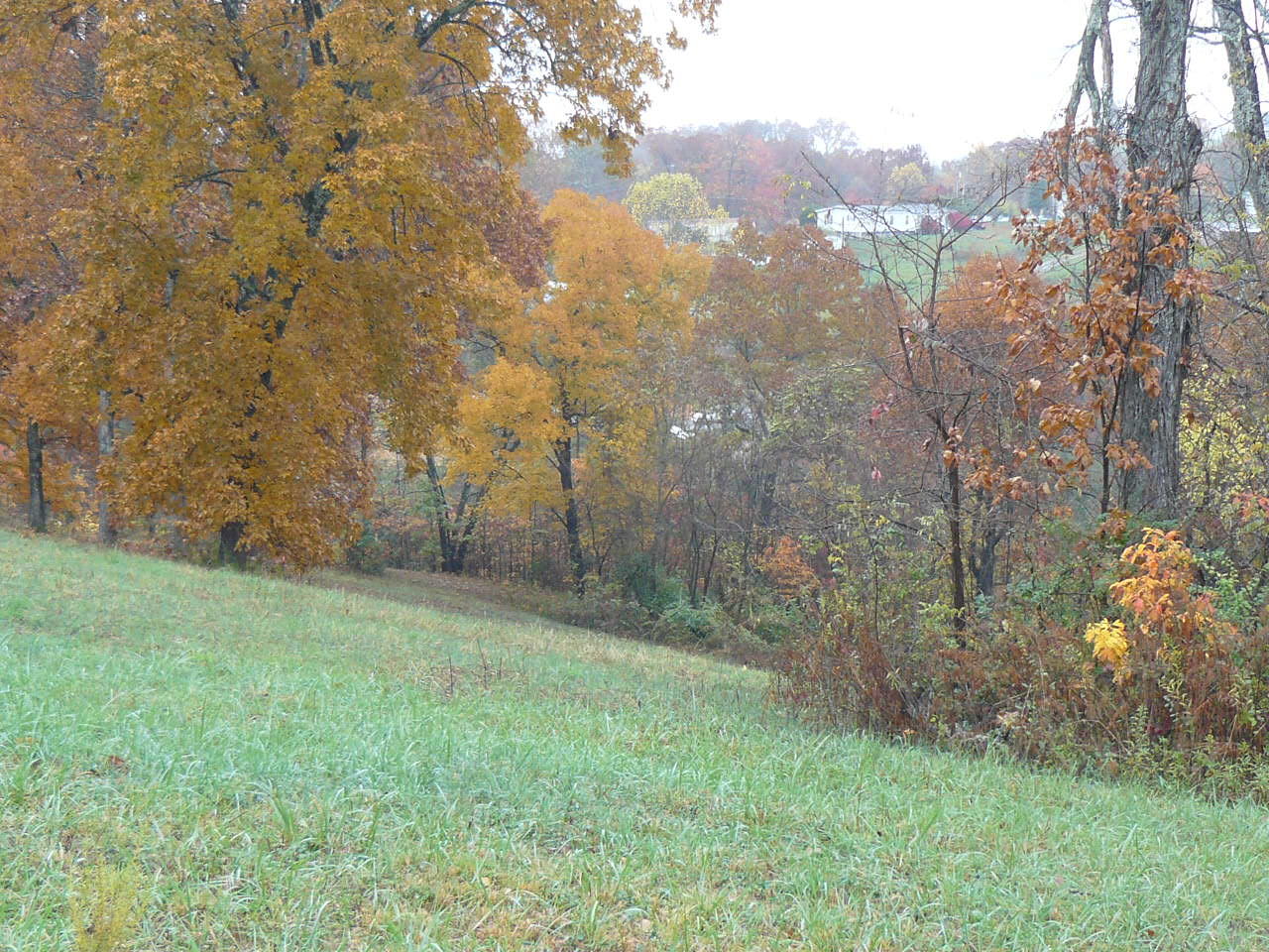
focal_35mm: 65
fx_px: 2383
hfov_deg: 29.8
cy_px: 476
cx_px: 634
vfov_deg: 22.6
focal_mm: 7.1
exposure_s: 1/80
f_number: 2.8
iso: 100
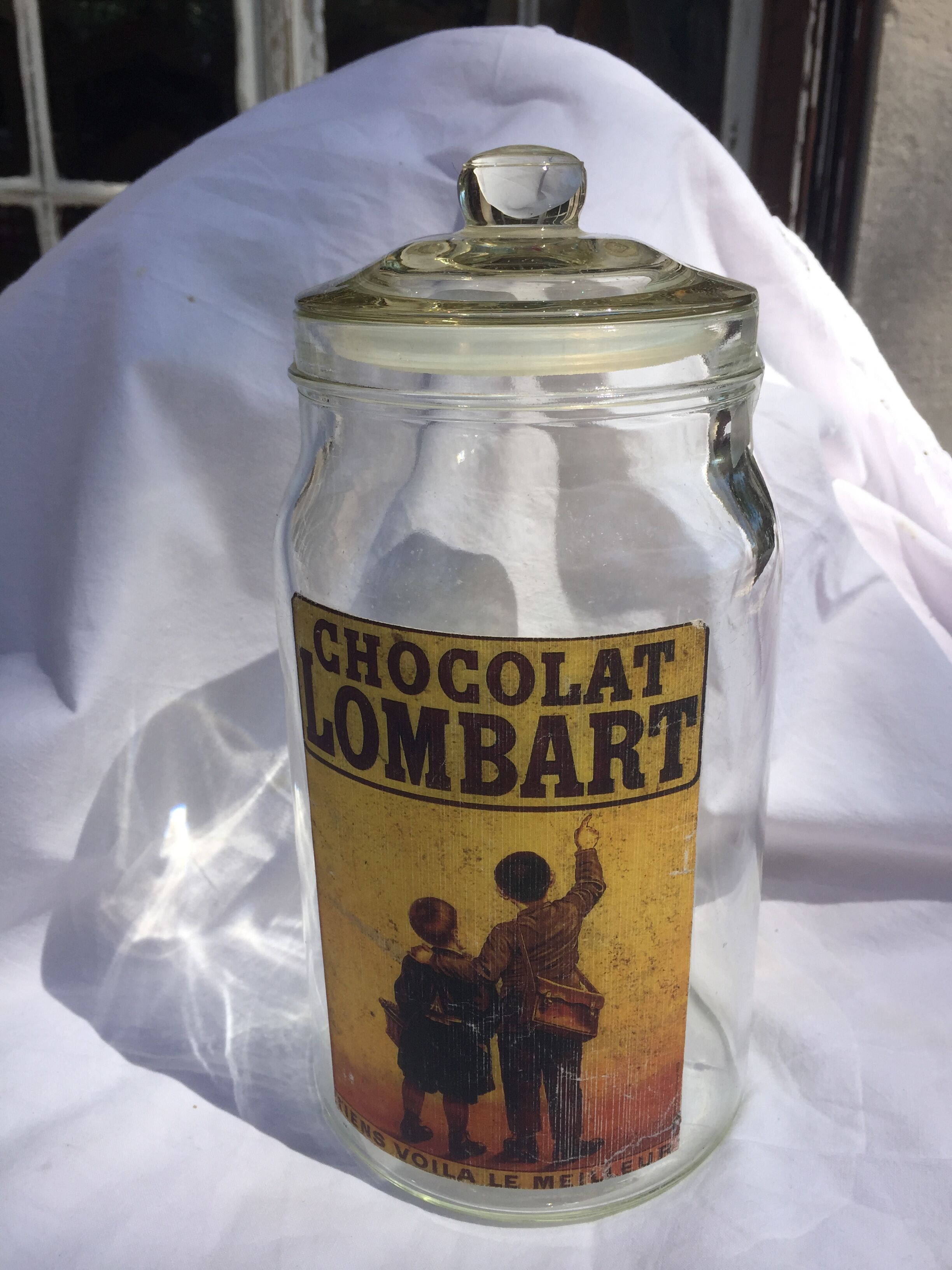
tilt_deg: -19.5
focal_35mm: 29
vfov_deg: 61.7
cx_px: 476
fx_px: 1063
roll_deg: -0.2
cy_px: 635
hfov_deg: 48.2
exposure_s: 1/1068
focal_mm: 4.15
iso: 32
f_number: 2.2
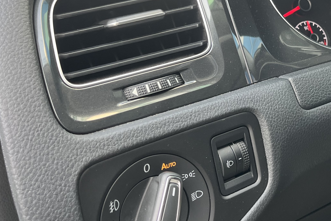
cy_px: 74
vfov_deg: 25.4
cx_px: 291
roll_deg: +3.4
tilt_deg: -17.1
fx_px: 487
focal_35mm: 53
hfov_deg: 35.6
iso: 125
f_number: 1.6
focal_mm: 5.1
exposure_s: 1/101
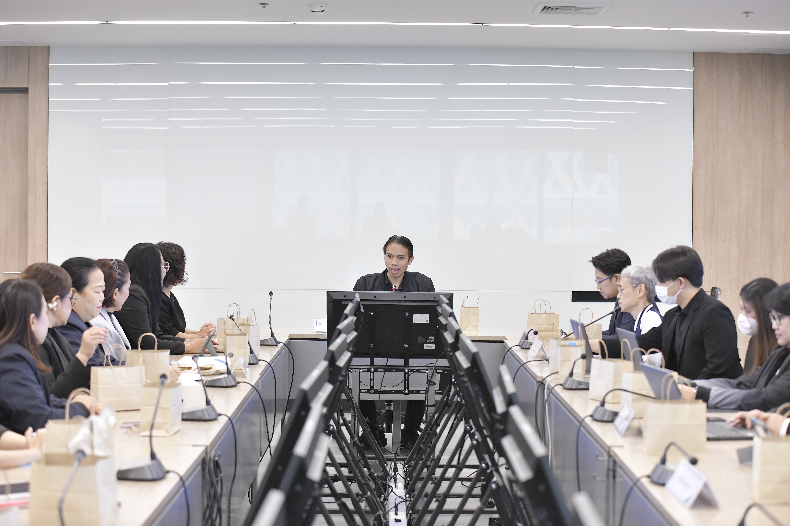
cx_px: 395
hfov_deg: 28.8
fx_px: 1536
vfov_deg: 19.5
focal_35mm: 70
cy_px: 263
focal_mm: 70
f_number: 4.5
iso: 2500
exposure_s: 1/160
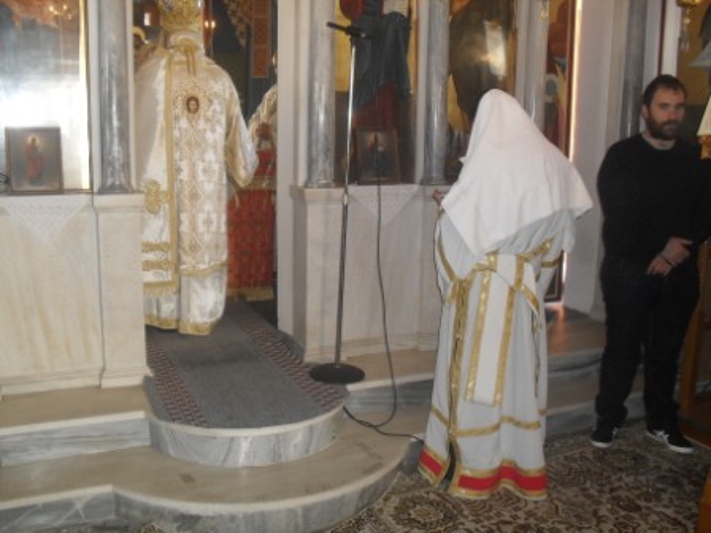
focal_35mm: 35
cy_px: 266
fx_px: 719
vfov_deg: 40.7
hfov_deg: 52.6
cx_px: 356
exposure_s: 1/45
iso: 200
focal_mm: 6.3
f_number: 3.2
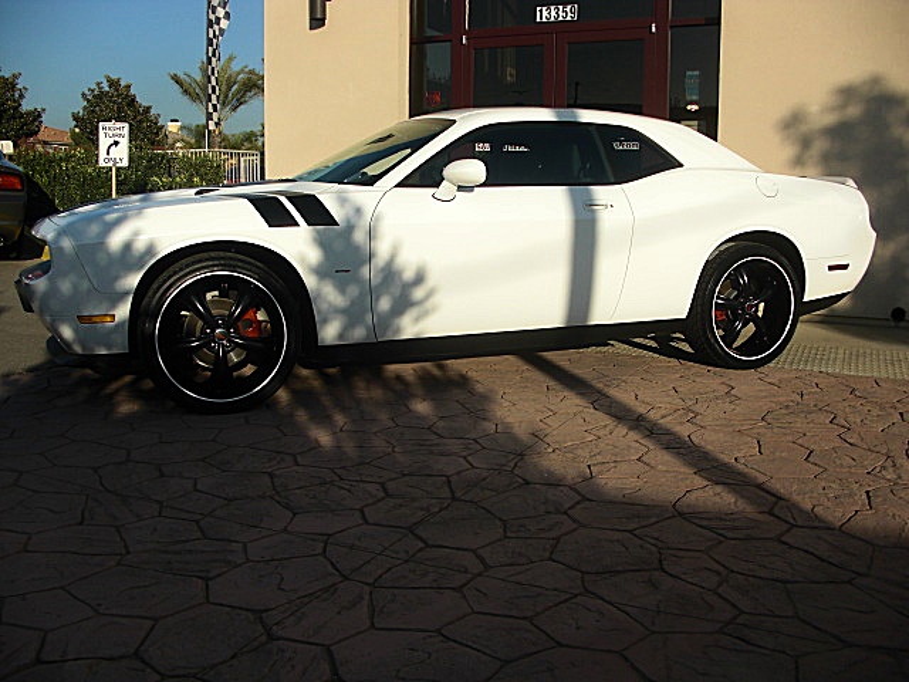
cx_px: 454
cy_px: 341
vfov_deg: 39.7
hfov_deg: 51.4
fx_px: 945
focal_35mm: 36
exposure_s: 1/160
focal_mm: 6.3
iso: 50
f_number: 7.9
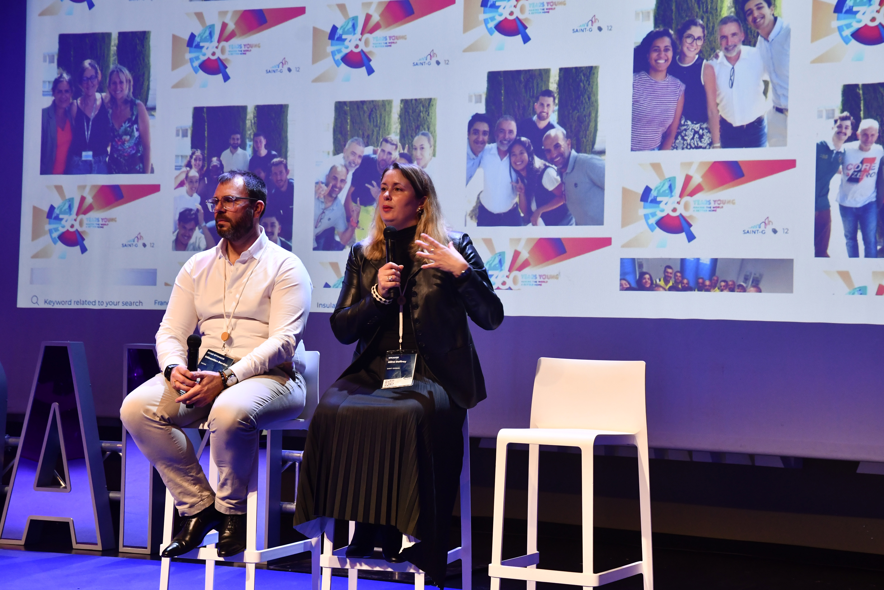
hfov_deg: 27.0
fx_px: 1842
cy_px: 295
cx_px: 442
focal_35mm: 75
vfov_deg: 18.2
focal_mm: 50
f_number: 5.6
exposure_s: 1/80
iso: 1250
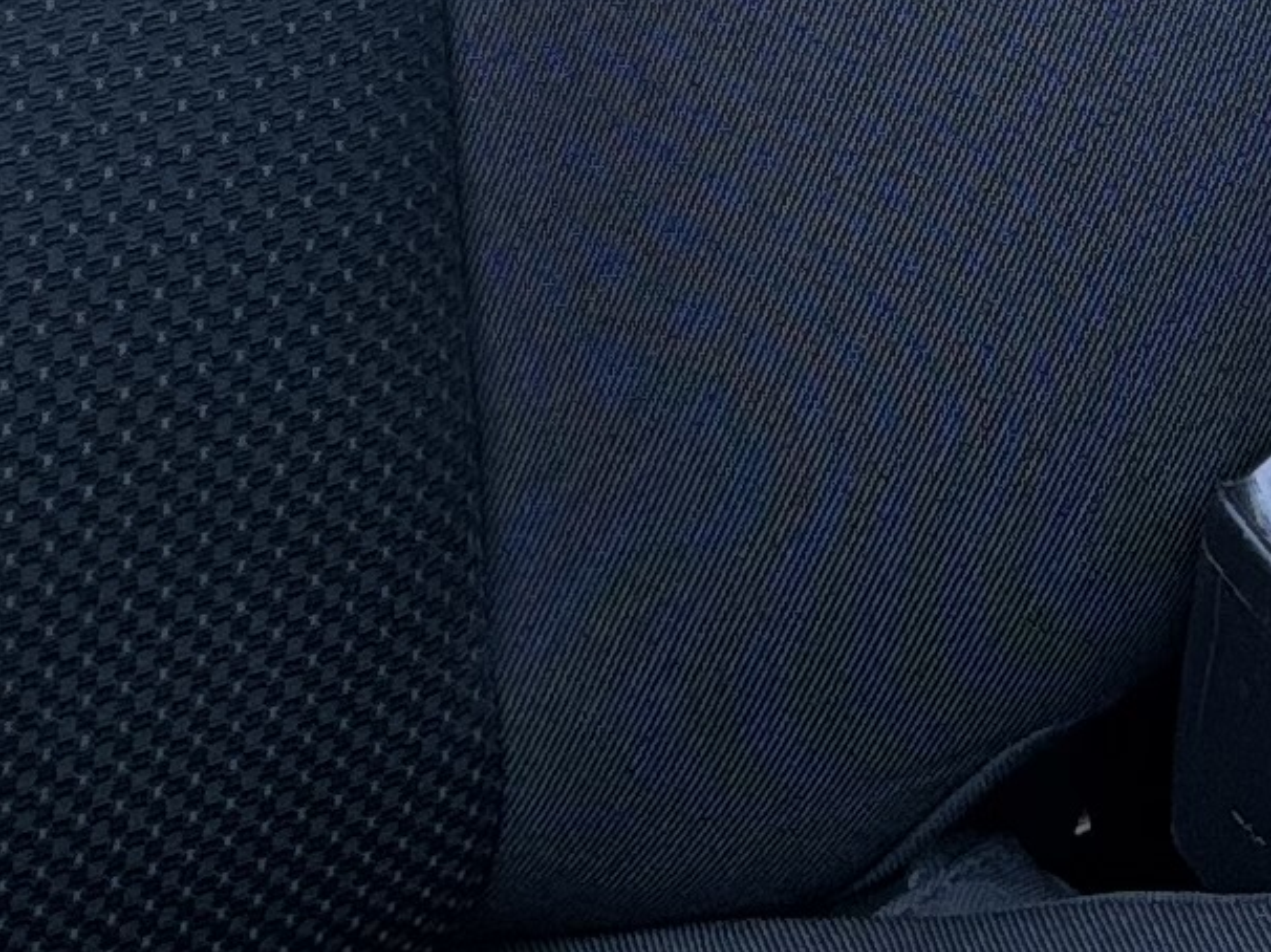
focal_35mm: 173
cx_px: 1053
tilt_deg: -13.1
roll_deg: -2.0
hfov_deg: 11.4
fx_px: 6350
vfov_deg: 8.0
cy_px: -1294
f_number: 1.6
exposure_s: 1/68
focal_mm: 5.96
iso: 125
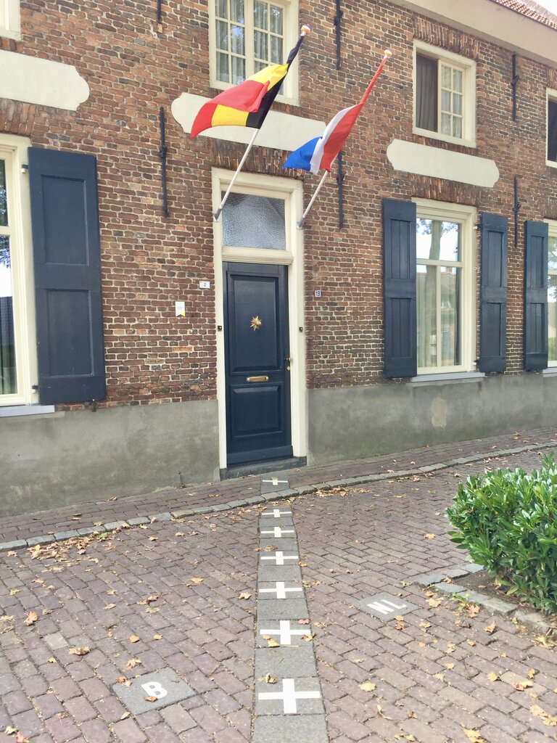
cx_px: 278
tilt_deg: -1.3
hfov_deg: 48.2
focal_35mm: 29
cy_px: 372
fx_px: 622
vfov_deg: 61.7
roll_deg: +0.9
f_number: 2.2
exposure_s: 1/119
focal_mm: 4.15
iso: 32
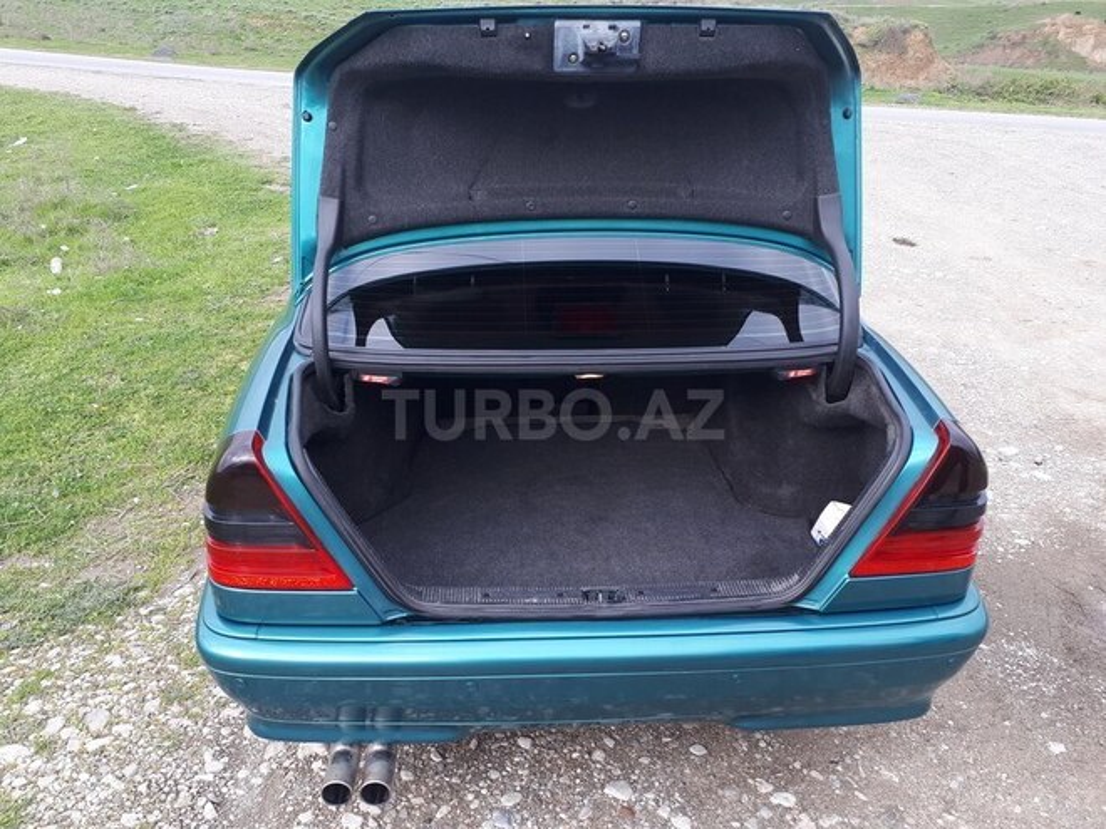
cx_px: 553
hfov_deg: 65.3
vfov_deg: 51.4
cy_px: 414
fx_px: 863
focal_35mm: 27
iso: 40
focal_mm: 3.6
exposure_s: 1/115
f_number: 1.9
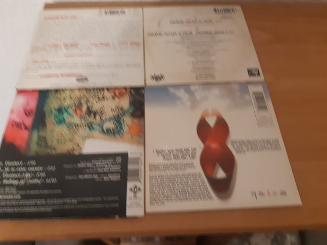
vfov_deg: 53.1
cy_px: 122
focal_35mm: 26
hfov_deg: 67.3
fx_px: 246
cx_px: 164
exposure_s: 1/25
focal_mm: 3.93
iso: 320
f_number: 1.7
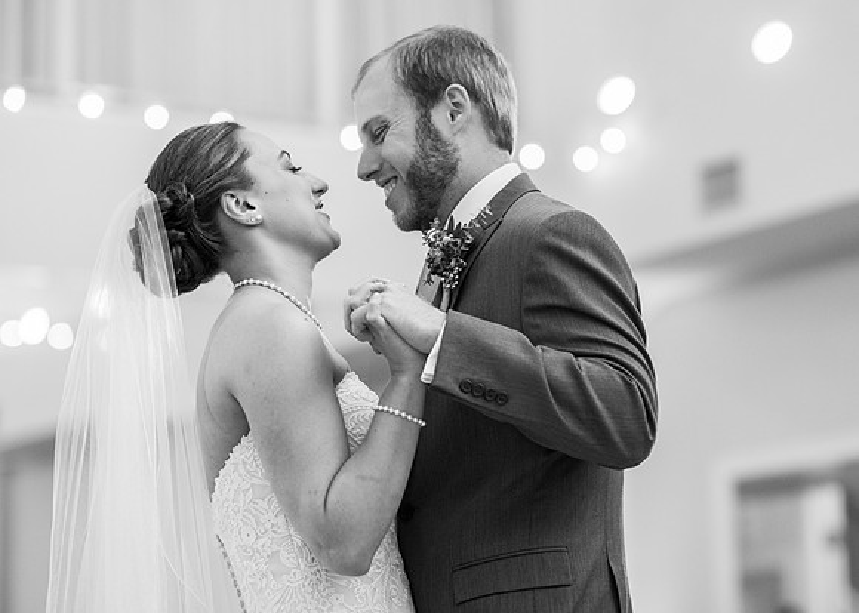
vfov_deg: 13.2
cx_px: 475
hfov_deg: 18.4
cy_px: 275
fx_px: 2651
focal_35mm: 109
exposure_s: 1/200
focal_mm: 85
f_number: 2
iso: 1000
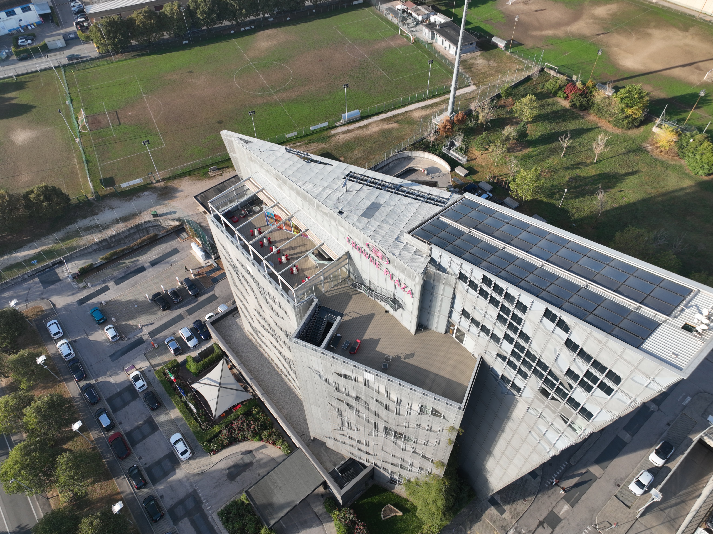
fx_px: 494
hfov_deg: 71.6
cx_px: 356
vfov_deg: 56.8
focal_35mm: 24
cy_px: 267
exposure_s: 1/800
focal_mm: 12.29
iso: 100
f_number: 2.8
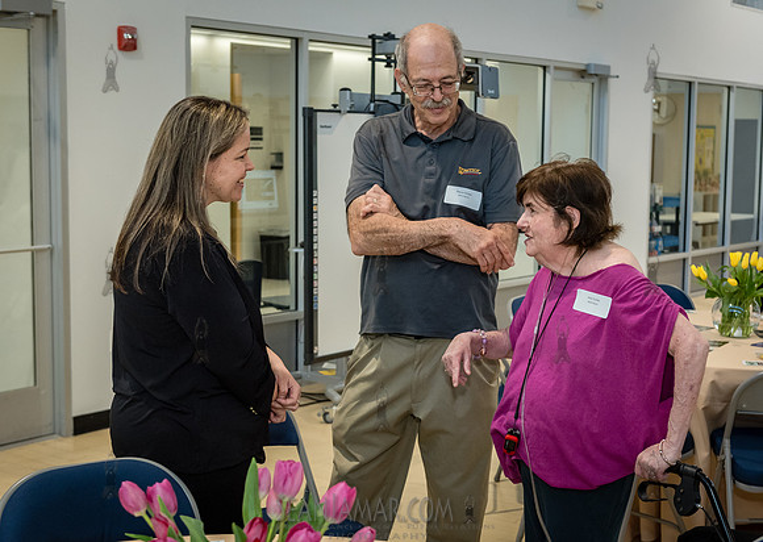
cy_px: 285
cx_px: 427
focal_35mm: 55
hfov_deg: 35.6
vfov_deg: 25.8
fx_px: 1185
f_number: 4.5
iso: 2500
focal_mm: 50
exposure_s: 1/250
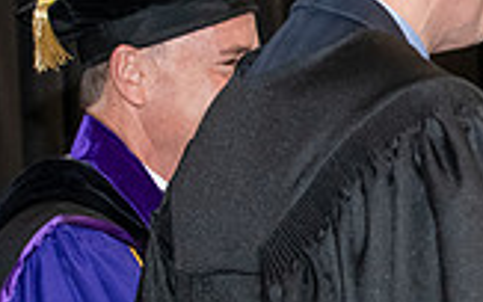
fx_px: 3345
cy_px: 238
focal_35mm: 254
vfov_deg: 5.2
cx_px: 679
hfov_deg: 8.1
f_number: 5.6
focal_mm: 70
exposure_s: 1/200
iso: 2500
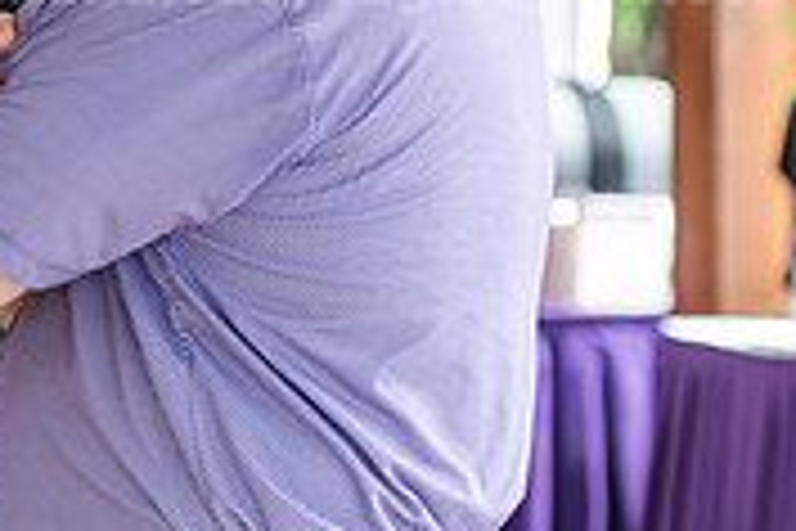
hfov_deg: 7.2
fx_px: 6235
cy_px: 79
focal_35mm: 282
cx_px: -454
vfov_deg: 4.9
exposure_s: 1/320
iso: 320
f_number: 3.5
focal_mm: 86
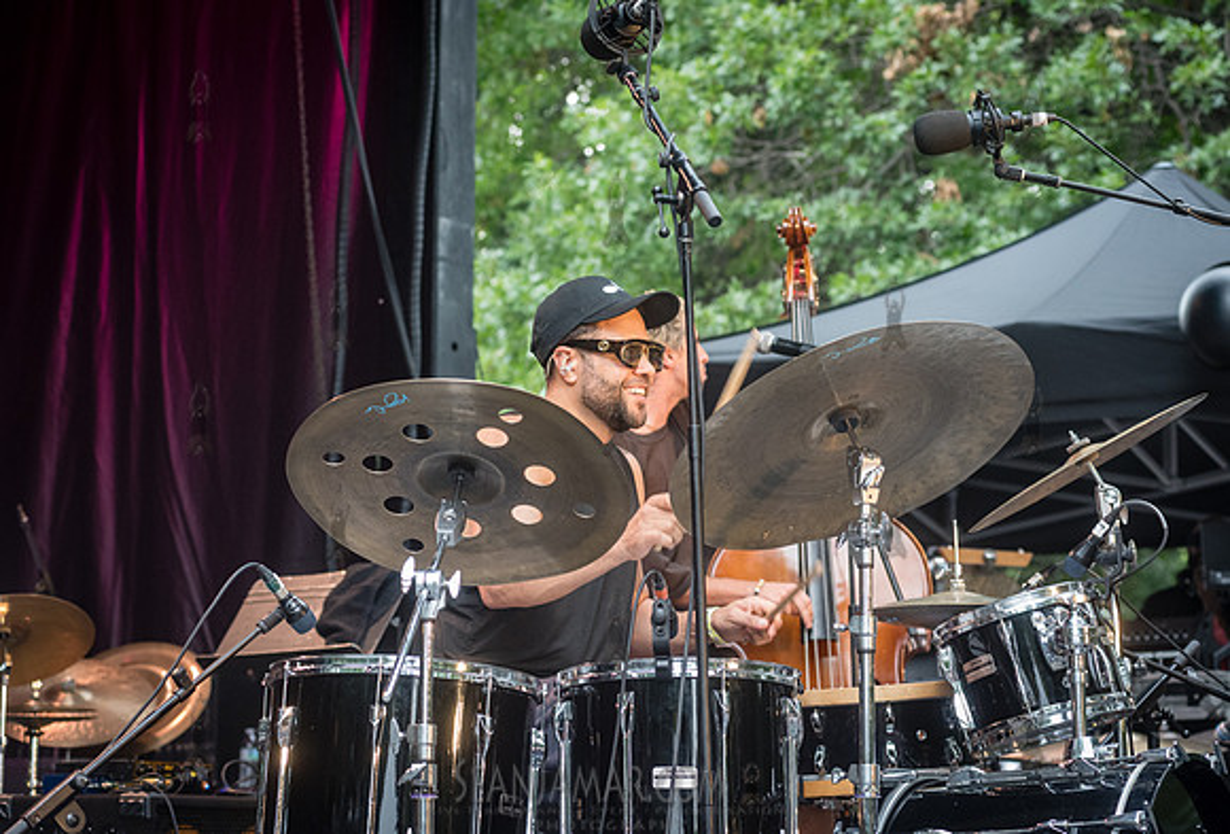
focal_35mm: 86
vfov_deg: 16.0
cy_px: 390
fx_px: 2959
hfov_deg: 23.5
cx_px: 628
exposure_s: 1/250
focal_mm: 80
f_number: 5
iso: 2000
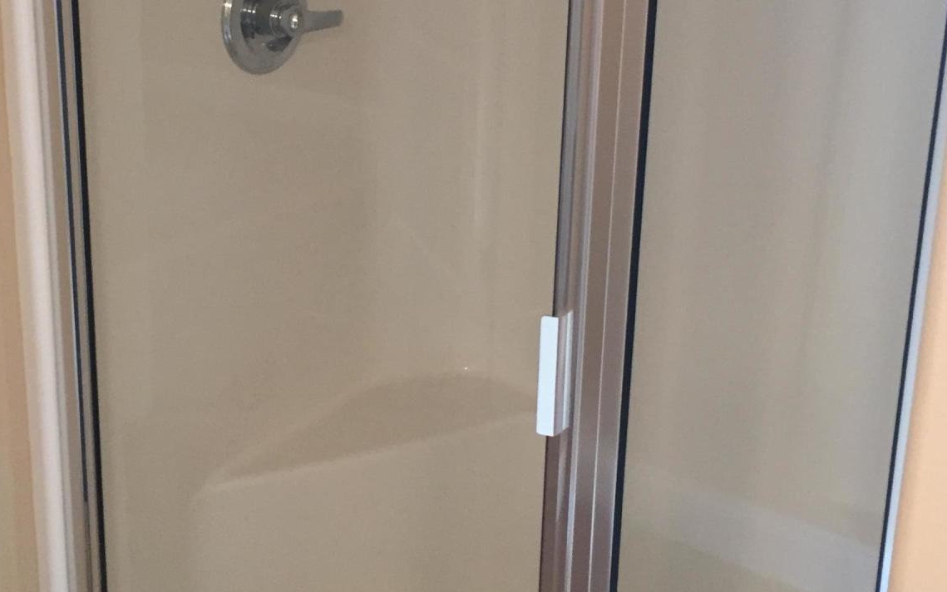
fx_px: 1394
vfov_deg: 23.7
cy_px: 153
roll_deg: -0.2
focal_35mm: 54
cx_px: 414
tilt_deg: -15.9
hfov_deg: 37.5
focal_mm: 4.15
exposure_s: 1/30
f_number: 2.2
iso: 125
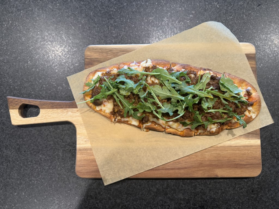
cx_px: 140
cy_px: 104
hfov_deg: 71.6
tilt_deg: -86.7
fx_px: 193
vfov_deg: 56.8
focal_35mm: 24
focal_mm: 6.76
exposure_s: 1/60
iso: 320
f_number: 1.78
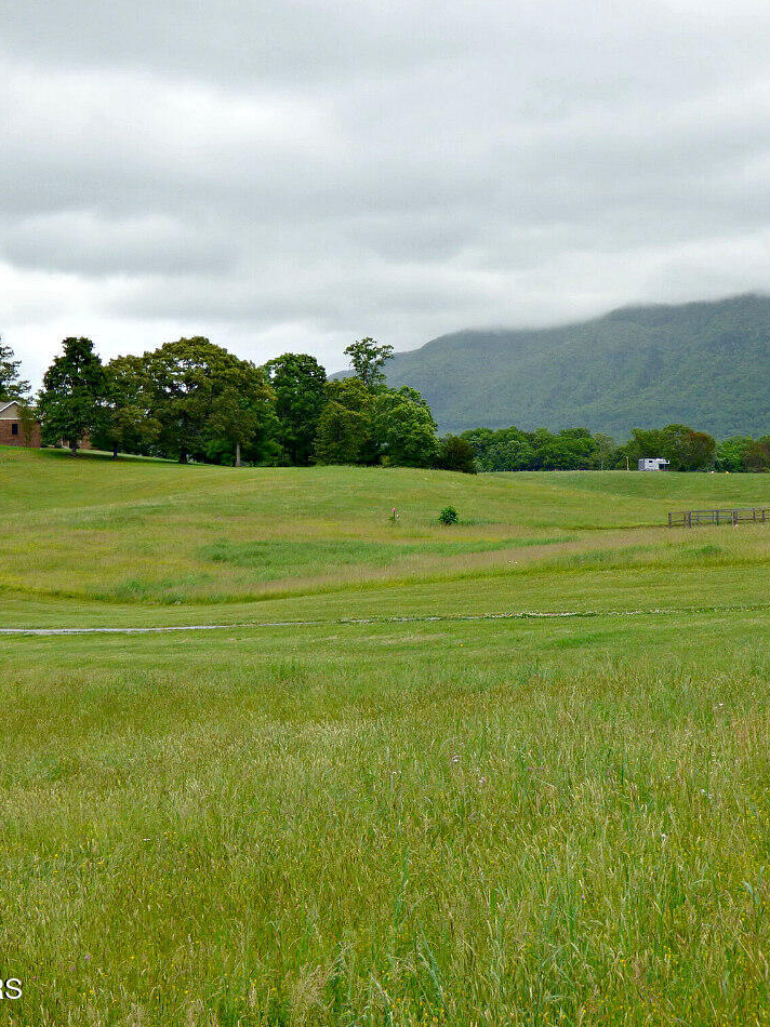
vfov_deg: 31.2
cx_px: 499
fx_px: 1840
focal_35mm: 62
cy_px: 516
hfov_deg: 23.6
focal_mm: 8.24
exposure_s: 1/250
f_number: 3.8
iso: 100
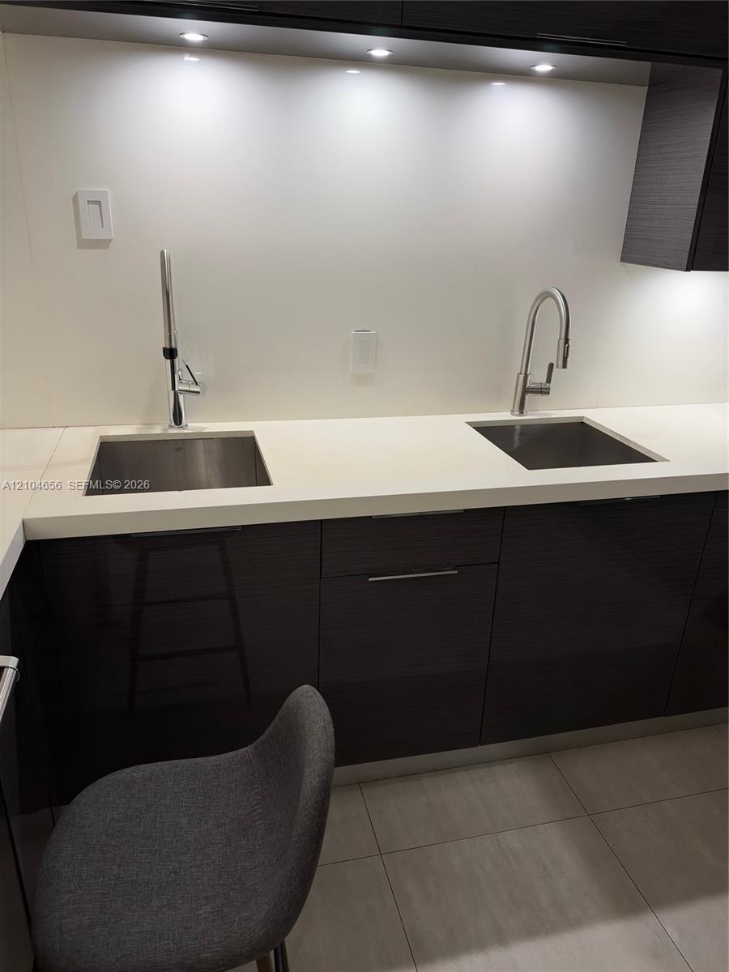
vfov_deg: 71.6
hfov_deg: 56.8
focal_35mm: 24
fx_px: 674
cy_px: 486
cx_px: 364
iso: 250
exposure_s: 1/112
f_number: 1.48
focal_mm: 6.93
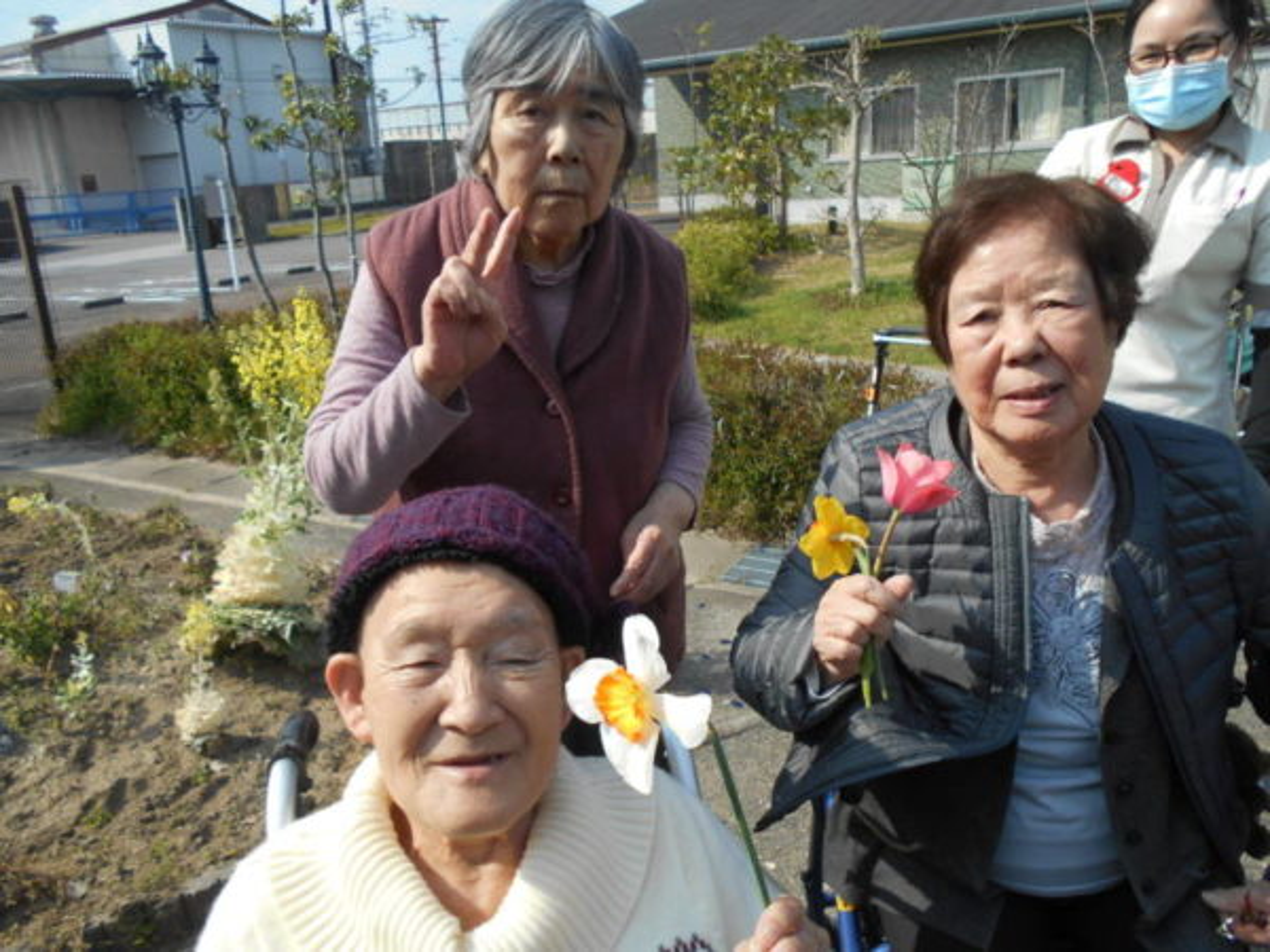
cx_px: 635
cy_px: 476
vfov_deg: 53.1
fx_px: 954
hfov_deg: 67.3
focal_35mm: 26
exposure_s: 1/800
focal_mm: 4.6
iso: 80
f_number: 3.2
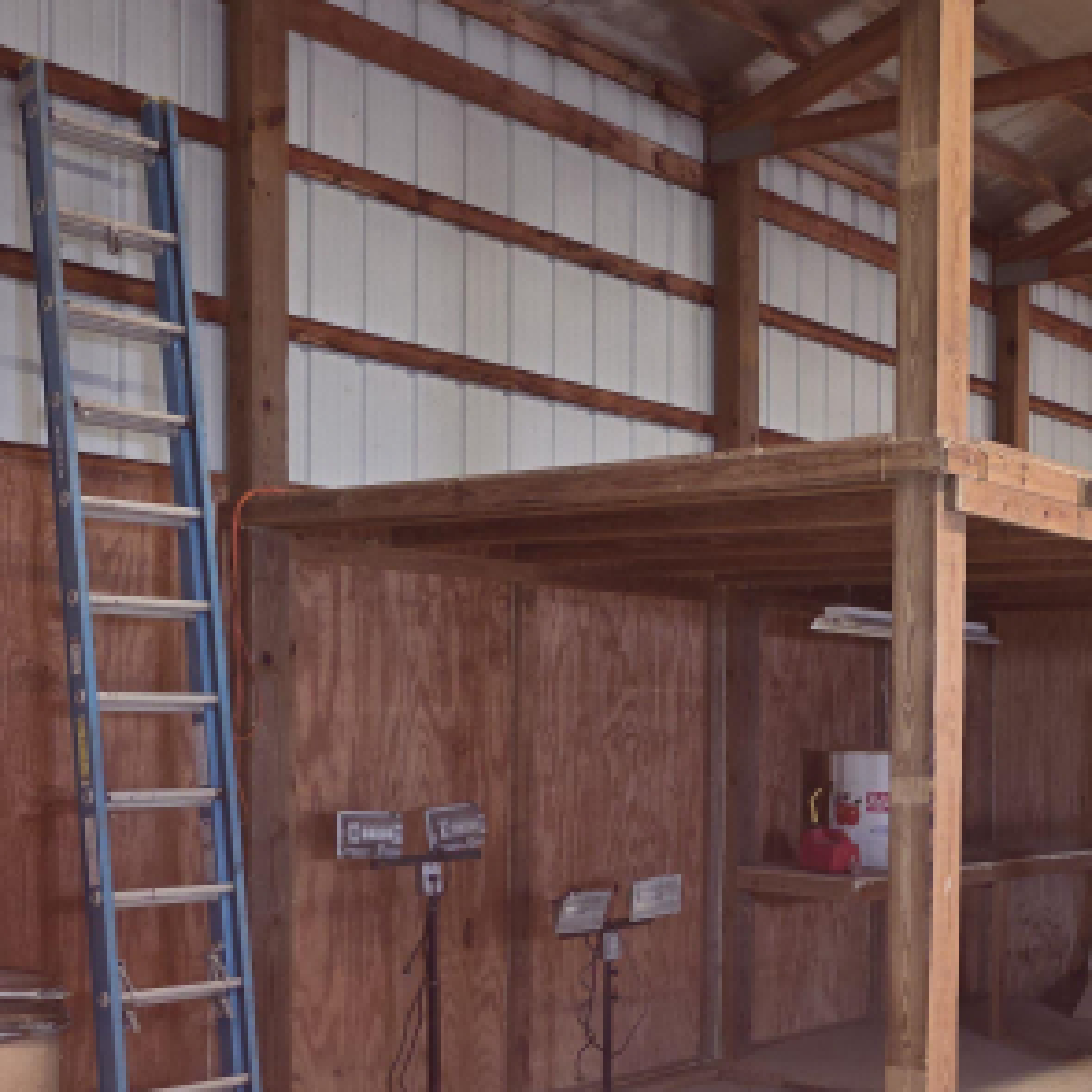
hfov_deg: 33.9
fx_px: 1642
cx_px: 1064
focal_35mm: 46
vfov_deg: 36.4
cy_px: 733
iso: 250
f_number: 1.7
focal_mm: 6.3
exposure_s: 1/12
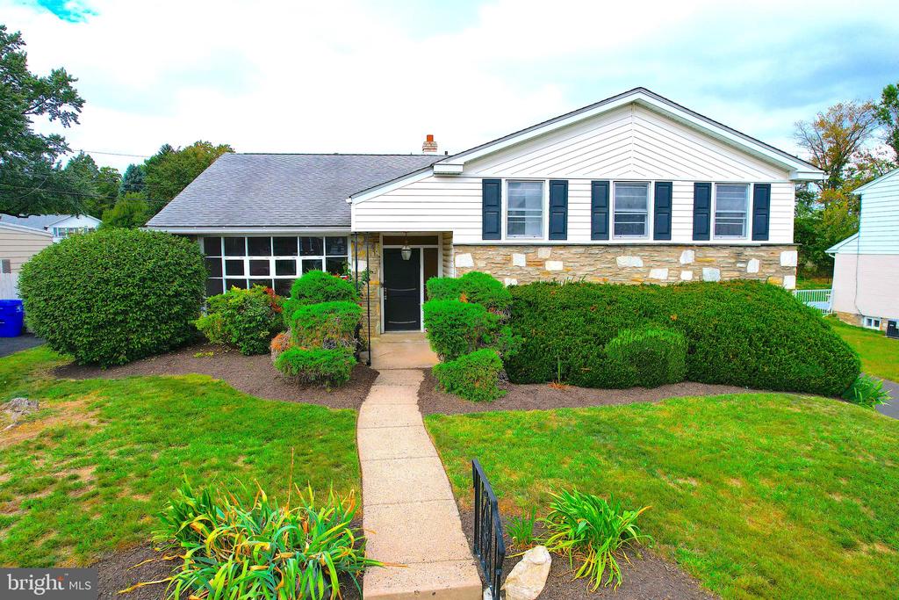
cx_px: 450
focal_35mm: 22
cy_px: 300
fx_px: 549
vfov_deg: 57.2
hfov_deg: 78.6
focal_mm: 8.38
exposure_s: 1/1600
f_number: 2.8
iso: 100
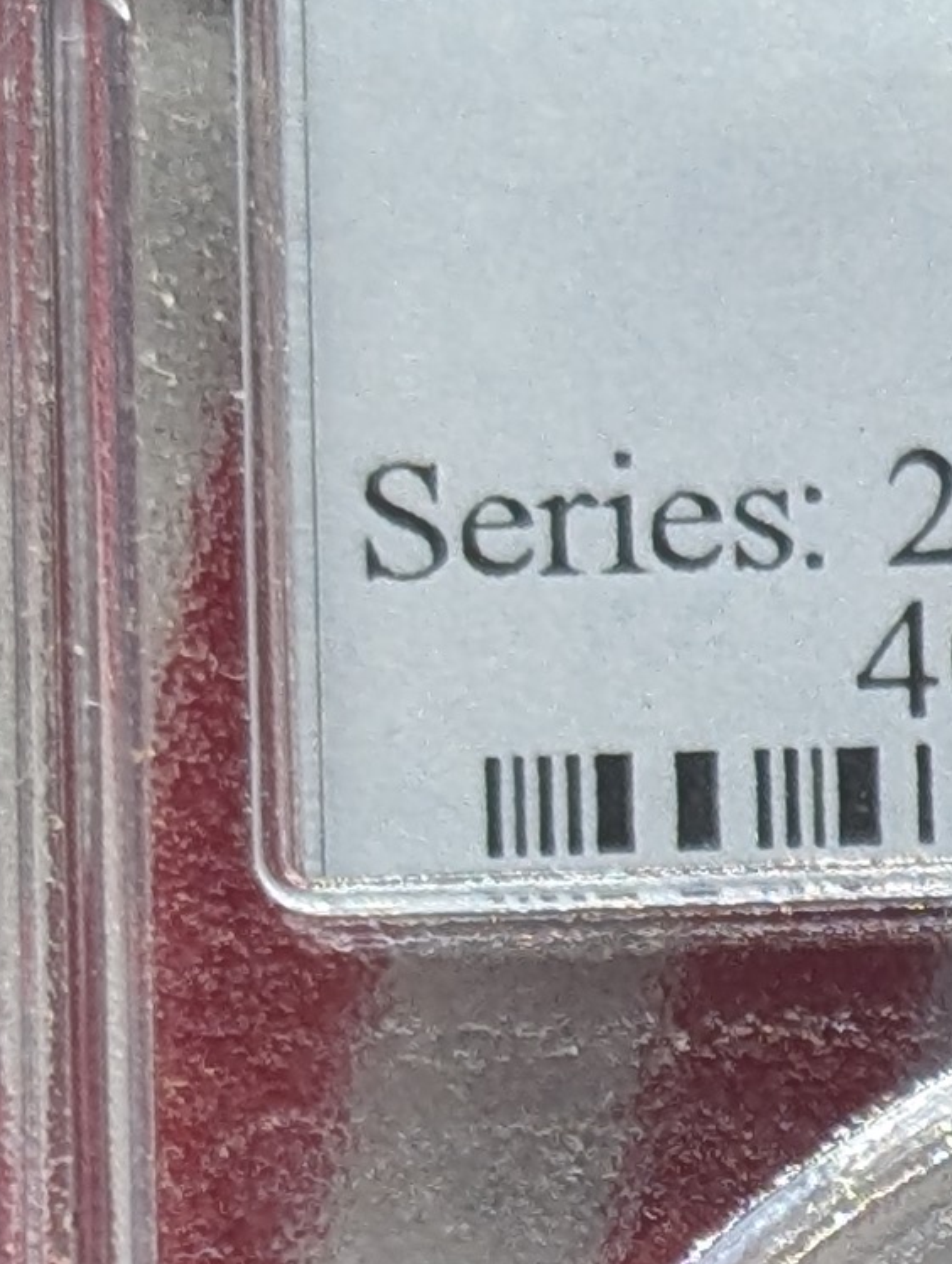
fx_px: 9766
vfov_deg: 7.2
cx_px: 1744
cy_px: 2089
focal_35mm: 267
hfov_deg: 5.5
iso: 34
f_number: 1.68
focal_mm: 6.9
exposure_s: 1/59.2
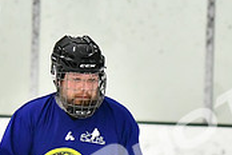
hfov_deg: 3.2
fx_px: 4201
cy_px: 229
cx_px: 1
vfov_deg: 2.1
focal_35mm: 652
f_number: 2.8
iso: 6400
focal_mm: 130
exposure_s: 1/1600
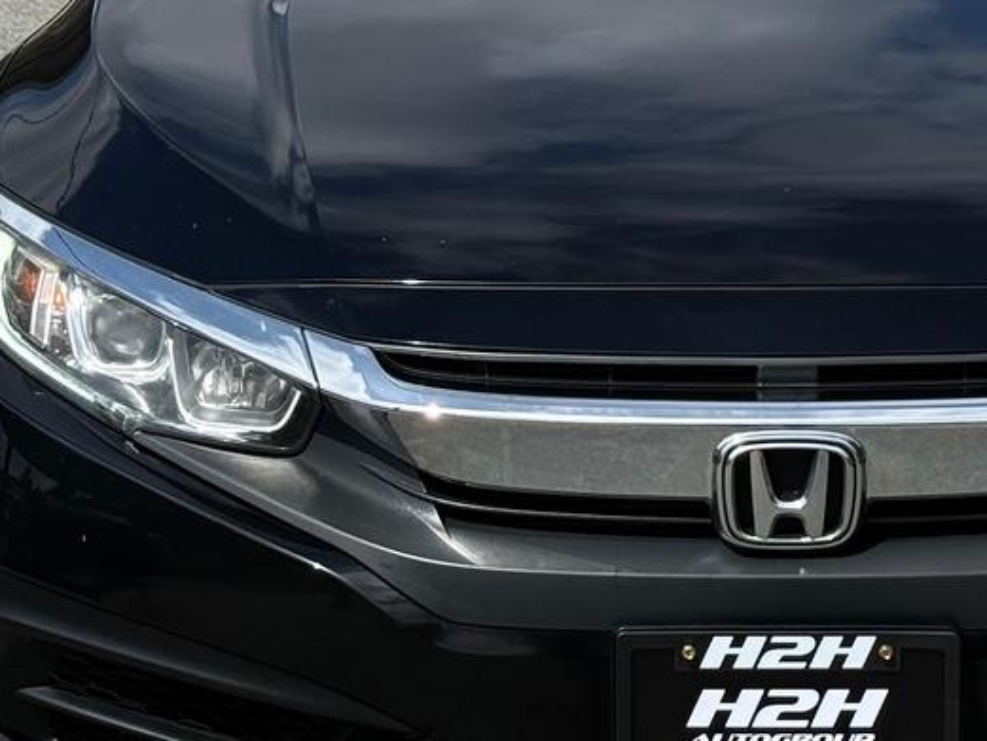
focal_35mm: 118
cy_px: 256
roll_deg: -1.4
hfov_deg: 16.5
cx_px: 815
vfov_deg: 12.5
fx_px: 3365
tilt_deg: -8.6
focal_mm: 6.76
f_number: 1.78
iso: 80
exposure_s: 1/7874
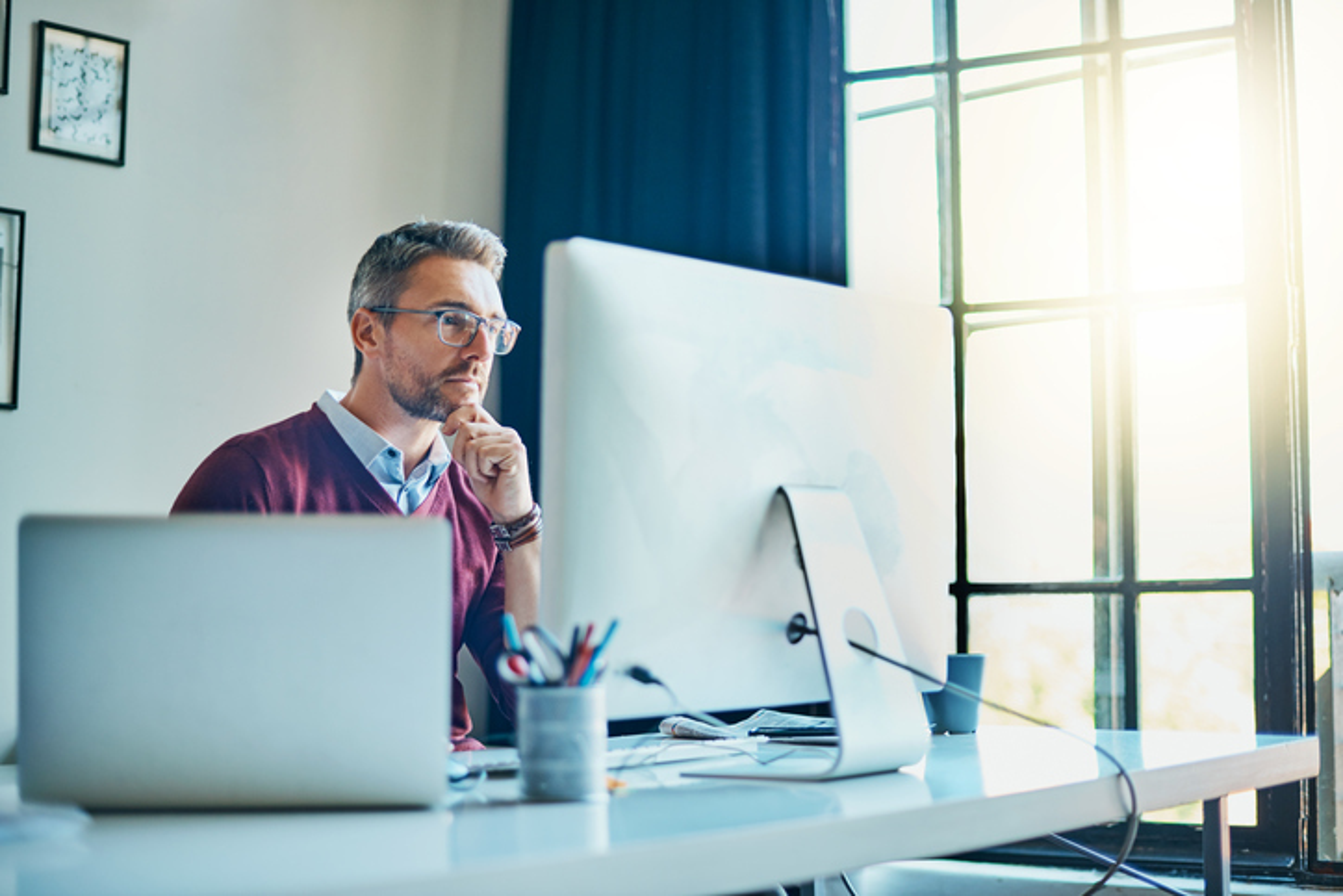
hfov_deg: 39.6
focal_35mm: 50
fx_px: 1866
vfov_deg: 27.0
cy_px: 448
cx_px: 672
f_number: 1.8
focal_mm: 50
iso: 200
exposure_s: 1/200
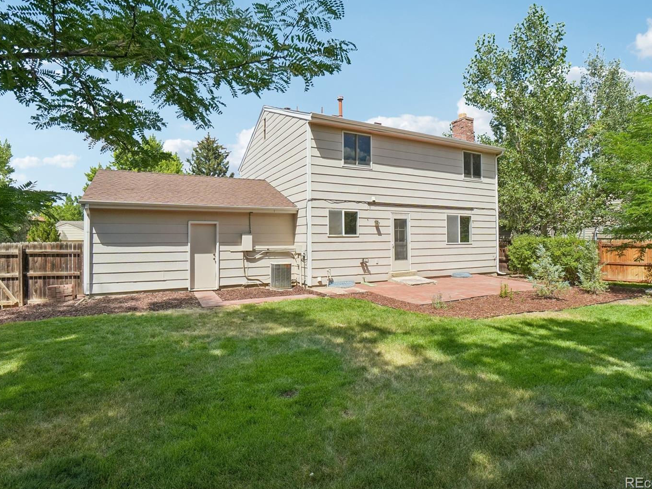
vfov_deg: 74.7
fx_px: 320
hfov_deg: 91.0
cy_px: 237
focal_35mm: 17
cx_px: 319
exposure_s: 1/1000
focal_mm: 10
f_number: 8
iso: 400
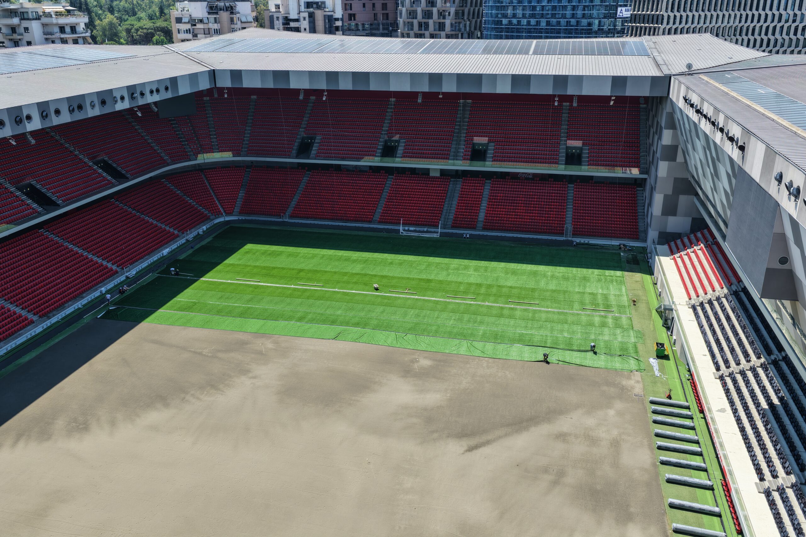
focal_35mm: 28
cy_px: 268
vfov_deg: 46.4
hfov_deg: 65.5
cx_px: 403
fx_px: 627
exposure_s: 1/1500
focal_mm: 14.45
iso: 240
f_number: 2.8
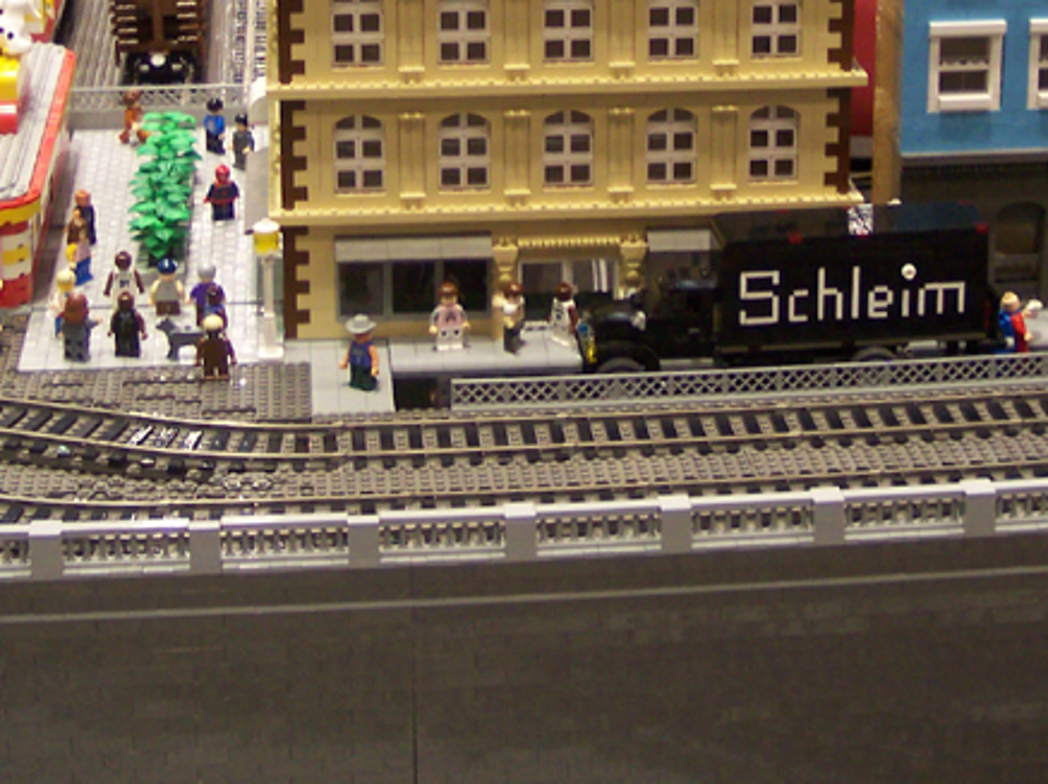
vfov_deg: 16.5
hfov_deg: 22.5
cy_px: -52
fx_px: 2632
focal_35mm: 87
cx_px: 595
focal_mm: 8
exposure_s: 1/30
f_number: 2.8
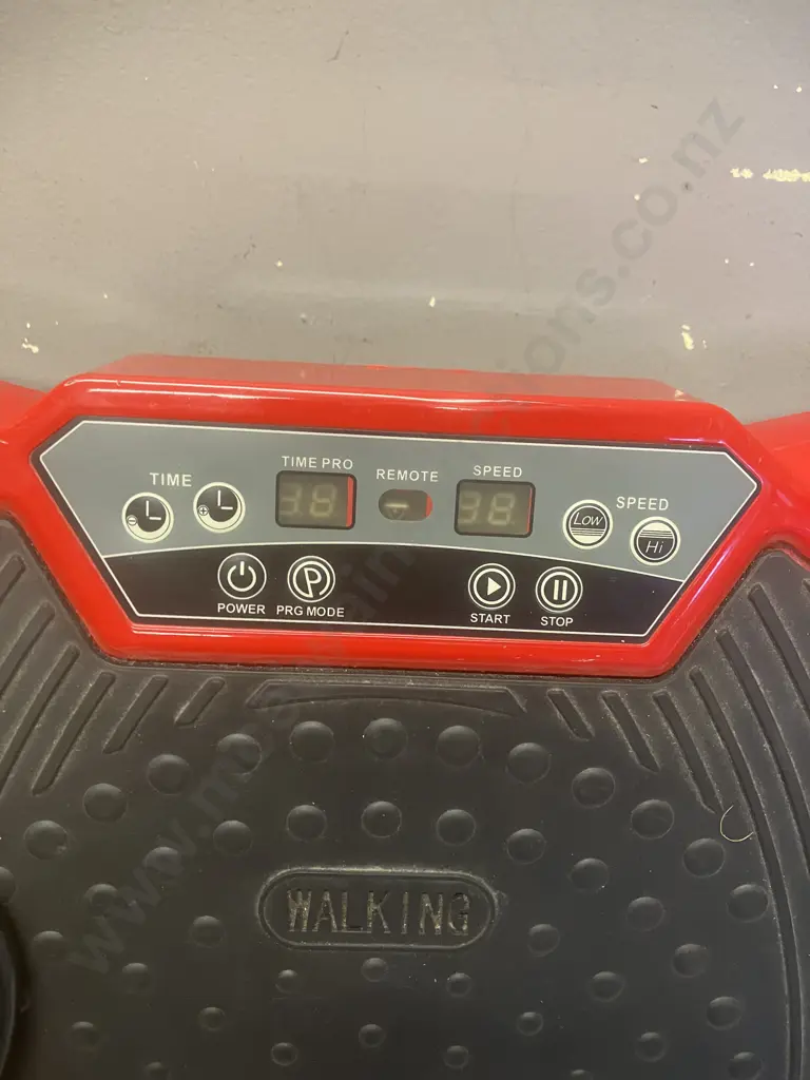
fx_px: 874
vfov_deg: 63.4
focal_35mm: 28
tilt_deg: -32.7
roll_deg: -3.7
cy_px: 540
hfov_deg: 49.7
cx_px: 405
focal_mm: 3.99
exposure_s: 1/50
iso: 250
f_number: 1.8
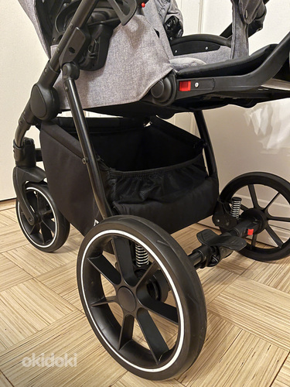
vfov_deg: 67.3
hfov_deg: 53.1
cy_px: 194
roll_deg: -1.1
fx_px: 290
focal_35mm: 26
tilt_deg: -16.0
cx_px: 145
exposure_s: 1/25
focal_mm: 5.1
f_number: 1.6
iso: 2000
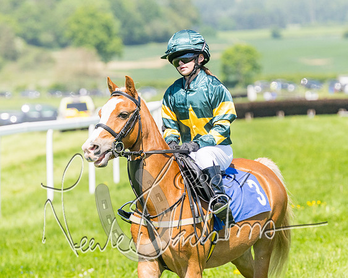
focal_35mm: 262
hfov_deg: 7.4
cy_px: 139
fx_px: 2697
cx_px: 167
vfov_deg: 5.9
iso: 400
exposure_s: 1/6400
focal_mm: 155
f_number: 4
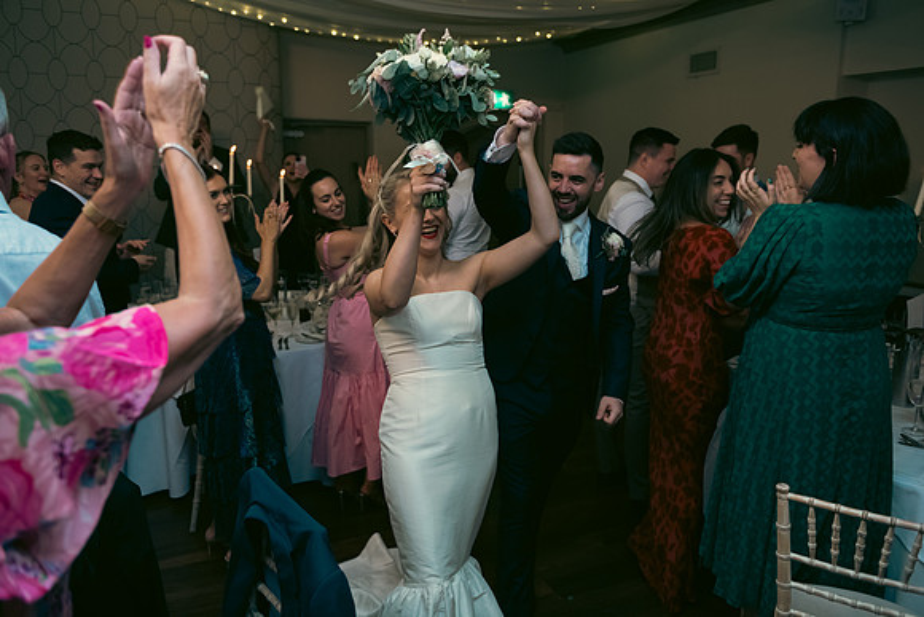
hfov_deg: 65.5
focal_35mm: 28
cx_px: 462
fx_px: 719
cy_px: 308
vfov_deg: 46.4
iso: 800
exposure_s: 1/160
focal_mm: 28
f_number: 3.5
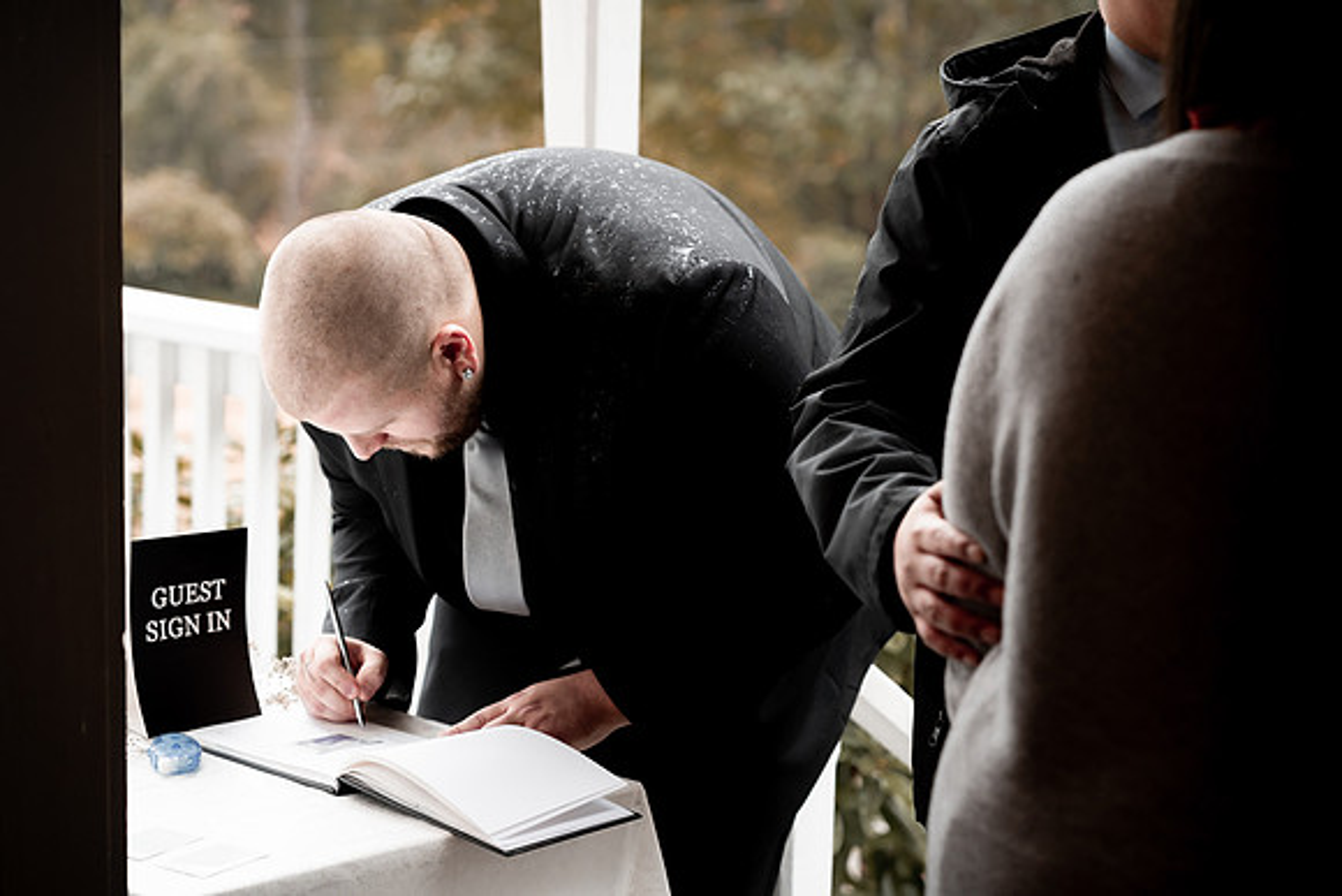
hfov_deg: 31.0
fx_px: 2424
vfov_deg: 20.9
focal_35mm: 65
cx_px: 671
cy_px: 448
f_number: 2.8
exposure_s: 1/320
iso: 1600
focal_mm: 65
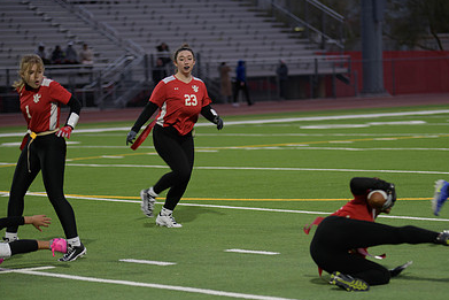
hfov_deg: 11.3
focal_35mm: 181
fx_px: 2258
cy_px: 217
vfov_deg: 7.6
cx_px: 284
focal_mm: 122
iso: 360
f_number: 2.8
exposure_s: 1/200
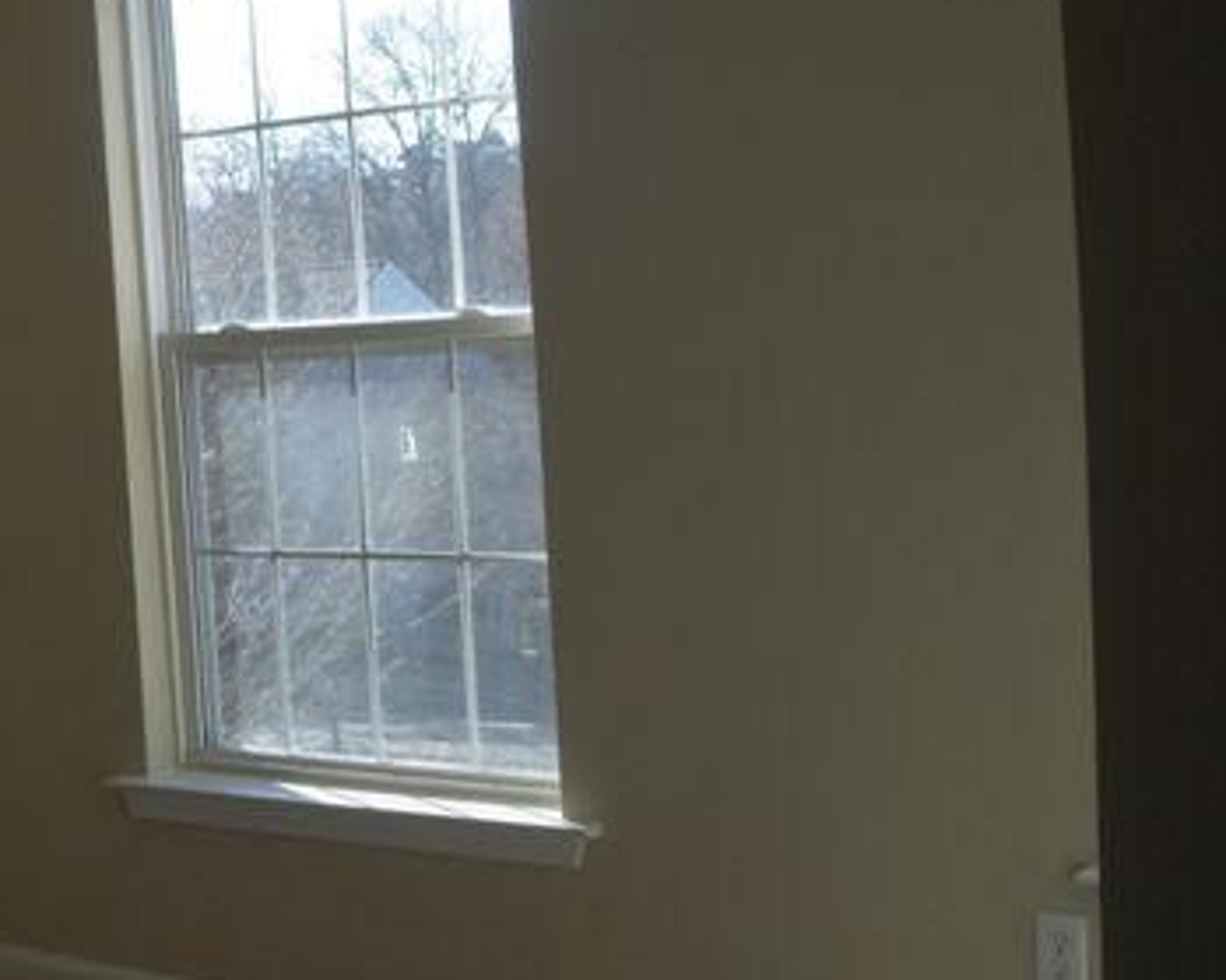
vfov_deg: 22.5
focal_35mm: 68
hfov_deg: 27.3
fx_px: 2467
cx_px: 225
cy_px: 481
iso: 100
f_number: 3.3
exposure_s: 1/250
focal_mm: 6.3
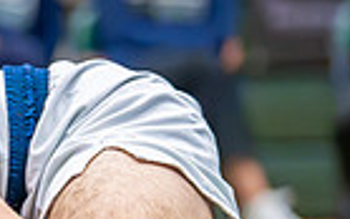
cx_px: -400
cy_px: 251
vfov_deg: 2.0
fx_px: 6126
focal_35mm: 642
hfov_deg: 3.2
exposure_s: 1/1000
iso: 6400
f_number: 2.8
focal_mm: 122
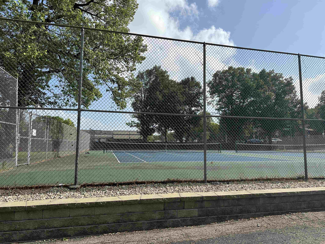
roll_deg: -0.4
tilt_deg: +6.8
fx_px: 225
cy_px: 122
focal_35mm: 24
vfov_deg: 56.8
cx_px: 162
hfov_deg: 71.6
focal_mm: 6.86
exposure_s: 1/5263
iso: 80
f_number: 1.78
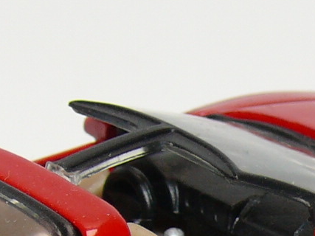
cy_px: 272
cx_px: 123
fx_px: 3475
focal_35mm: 382
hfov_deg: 5.2
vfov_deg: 3.9
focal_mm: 13.3
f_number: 4
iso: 100
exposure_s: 1/30
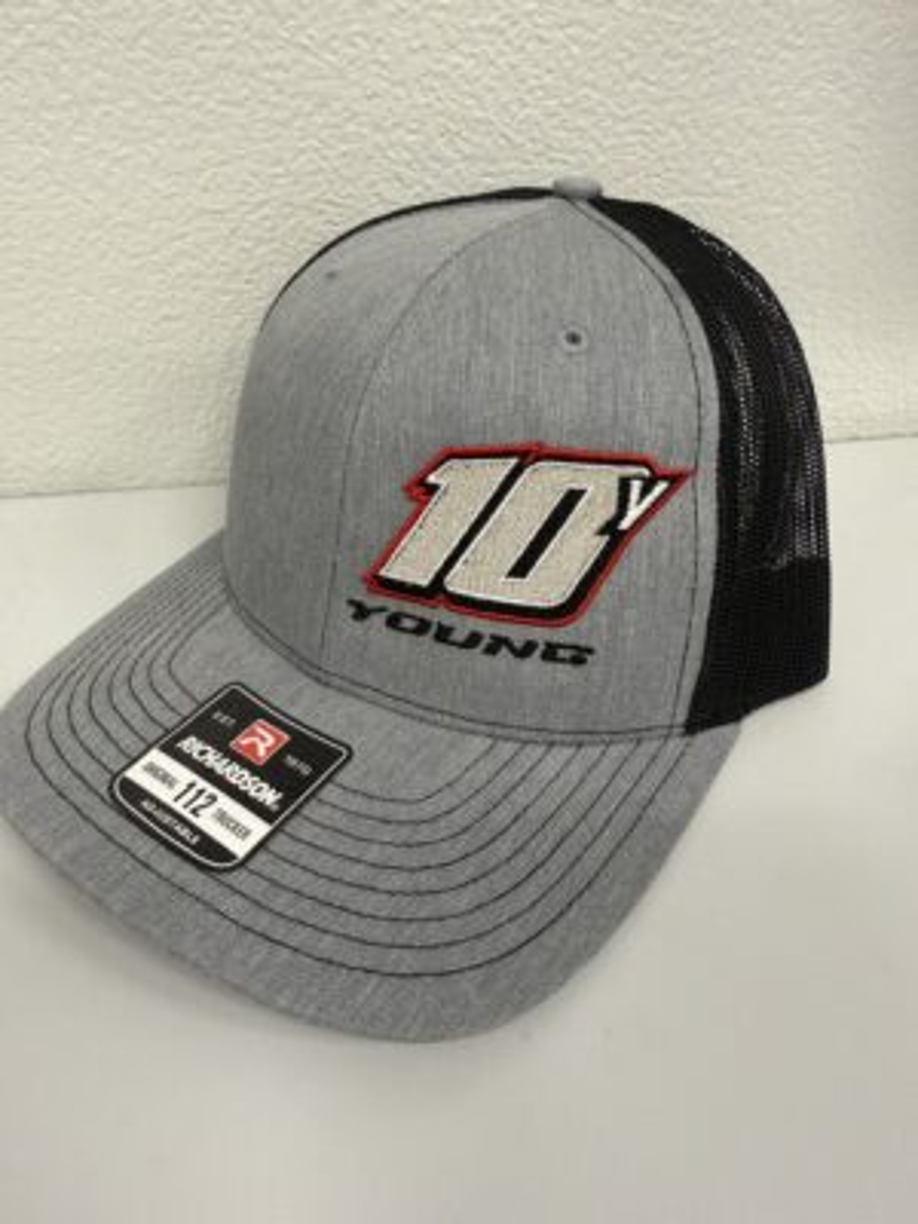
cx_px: 459
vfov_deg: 71.6
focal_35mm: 24
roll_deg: +1.2
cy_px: 612
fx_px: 849
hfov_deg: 56.8
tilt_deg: -34.9
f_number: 2.2
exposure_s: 1/60
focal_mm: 2.22
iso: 250
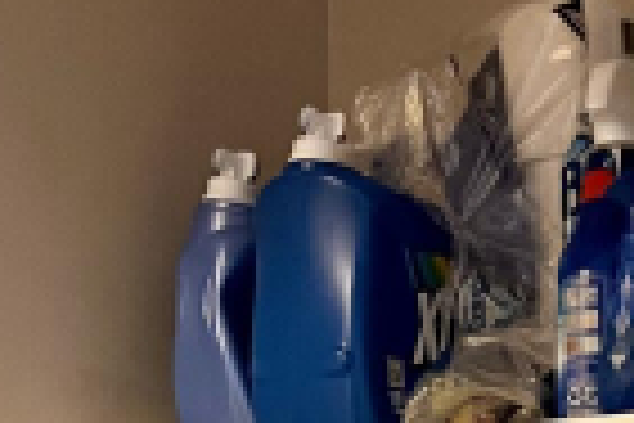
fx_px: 2254
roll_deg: -1.0
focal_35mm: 128
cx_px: 674
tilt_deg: -17.3
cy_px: 1478
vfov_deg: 8.2
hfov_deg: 15.6
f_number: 1.6
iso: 250
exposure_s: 1/60
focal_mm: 5.1
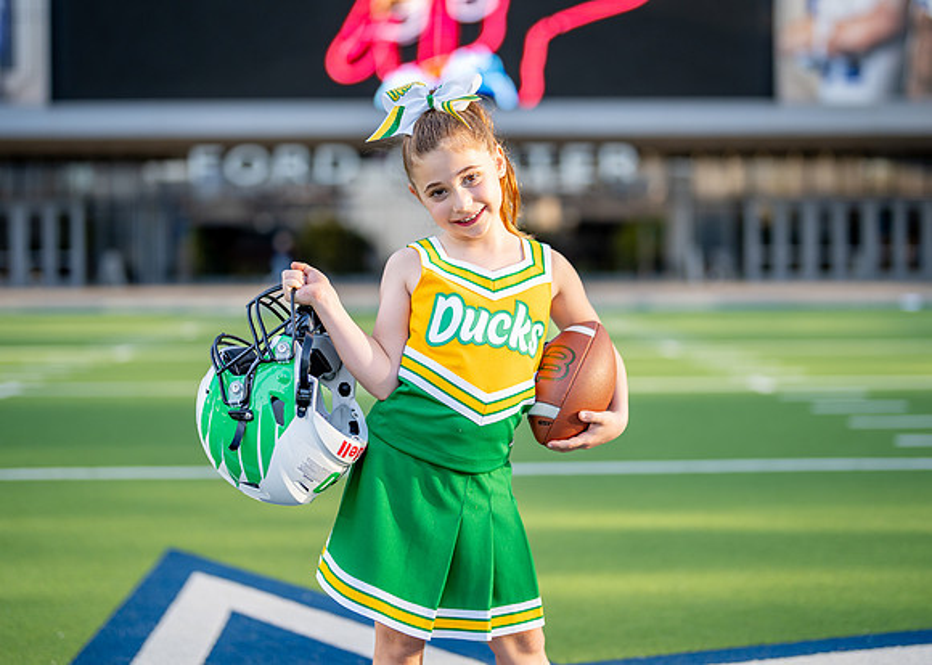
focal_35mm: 60
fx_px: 1598
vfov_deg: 23.5
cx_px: 465
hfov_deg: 32.5
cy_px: 289
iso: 160
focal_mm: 50
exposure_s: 1/2500
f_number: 1.2
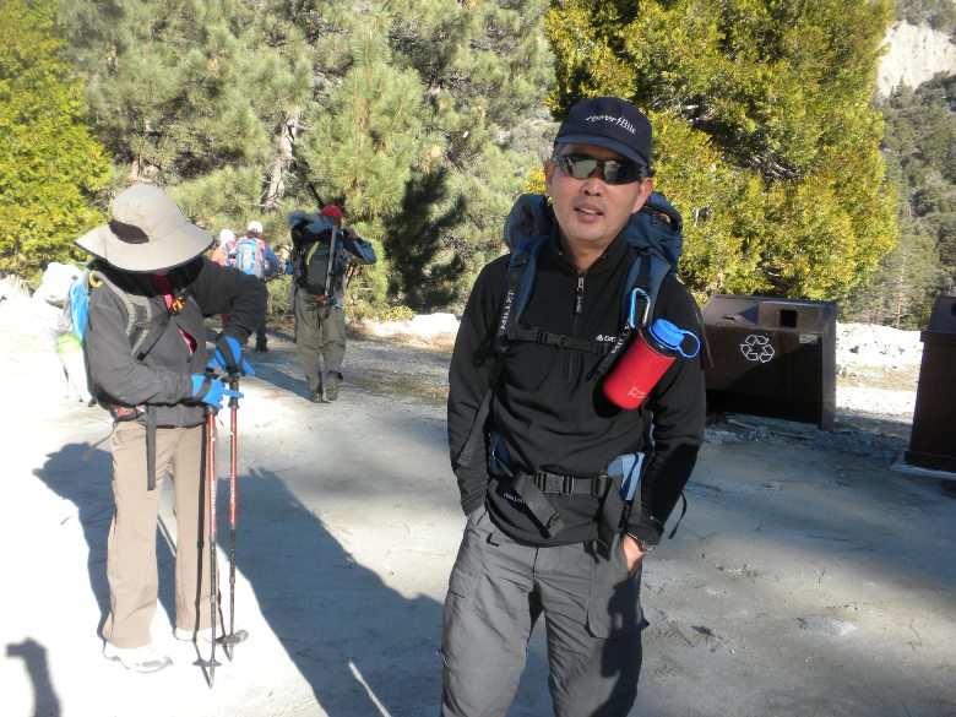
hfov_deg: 50.1
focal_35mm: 37
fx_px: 1022
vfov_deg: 38.7
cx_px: 478
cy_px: 358
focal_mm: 6.6
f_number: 3.5
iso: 135
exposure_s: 1/440
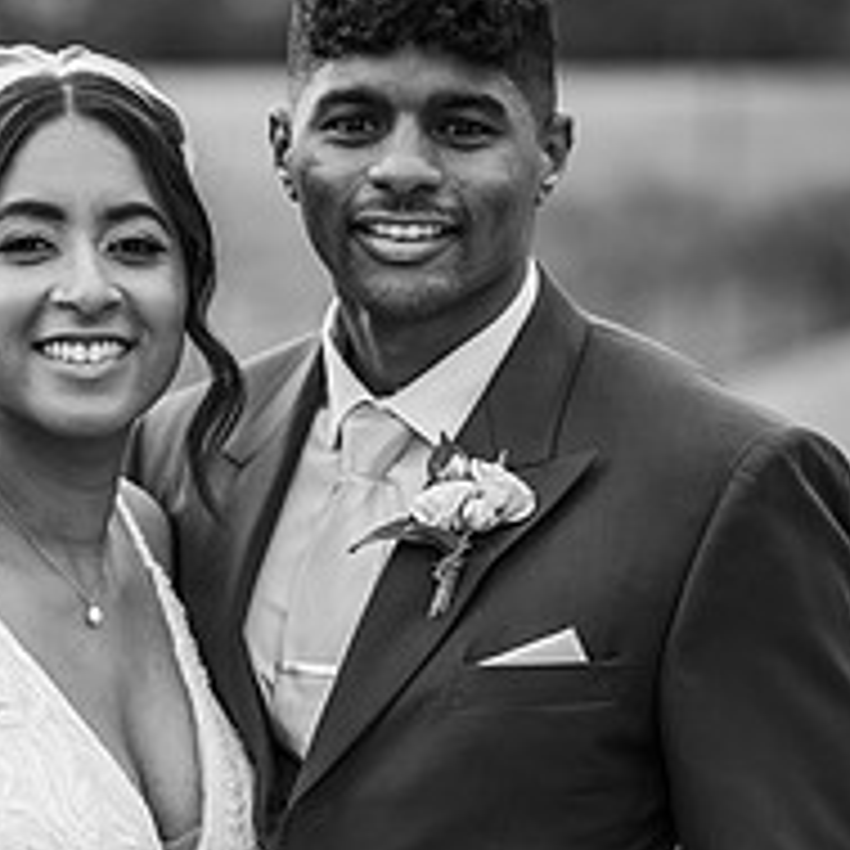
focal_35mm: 172
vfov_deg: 10.1
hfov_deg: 10.2
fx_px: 4778
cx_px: 313
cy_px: 837
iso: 100
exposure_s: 1/800
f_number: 2.2
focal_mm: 85
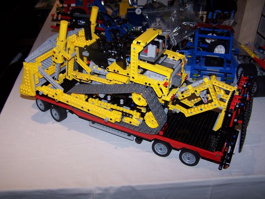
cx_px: 132
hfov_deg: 49.0
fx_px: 291
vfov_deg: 37.7
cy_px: 100
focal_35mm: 38
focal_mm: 6.3
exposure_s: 1/60
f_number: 2.8
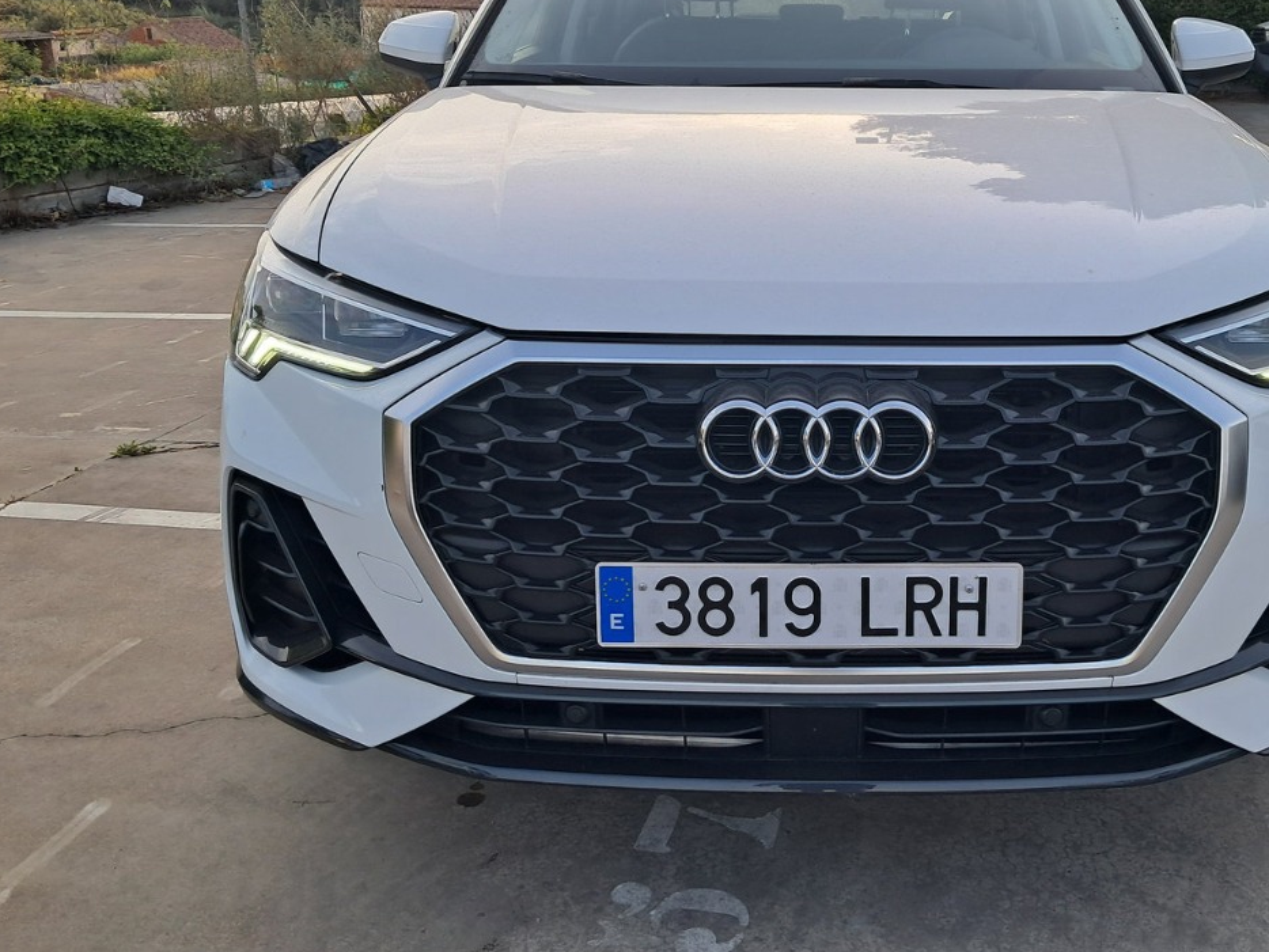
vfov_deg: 38.4
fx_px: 1357
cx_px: 814
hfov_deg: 49.5
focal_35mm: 37
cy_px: 348
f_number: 1.8
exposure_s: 1/290
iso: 50
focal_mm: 4
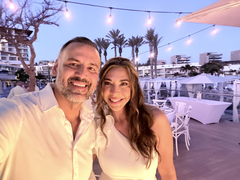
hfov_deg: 73.9
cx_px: 120
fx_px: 159
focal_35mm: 23
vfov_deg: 58.9
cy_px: 90
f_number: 1.9
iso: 500
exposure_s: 1/24
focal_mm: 2.69
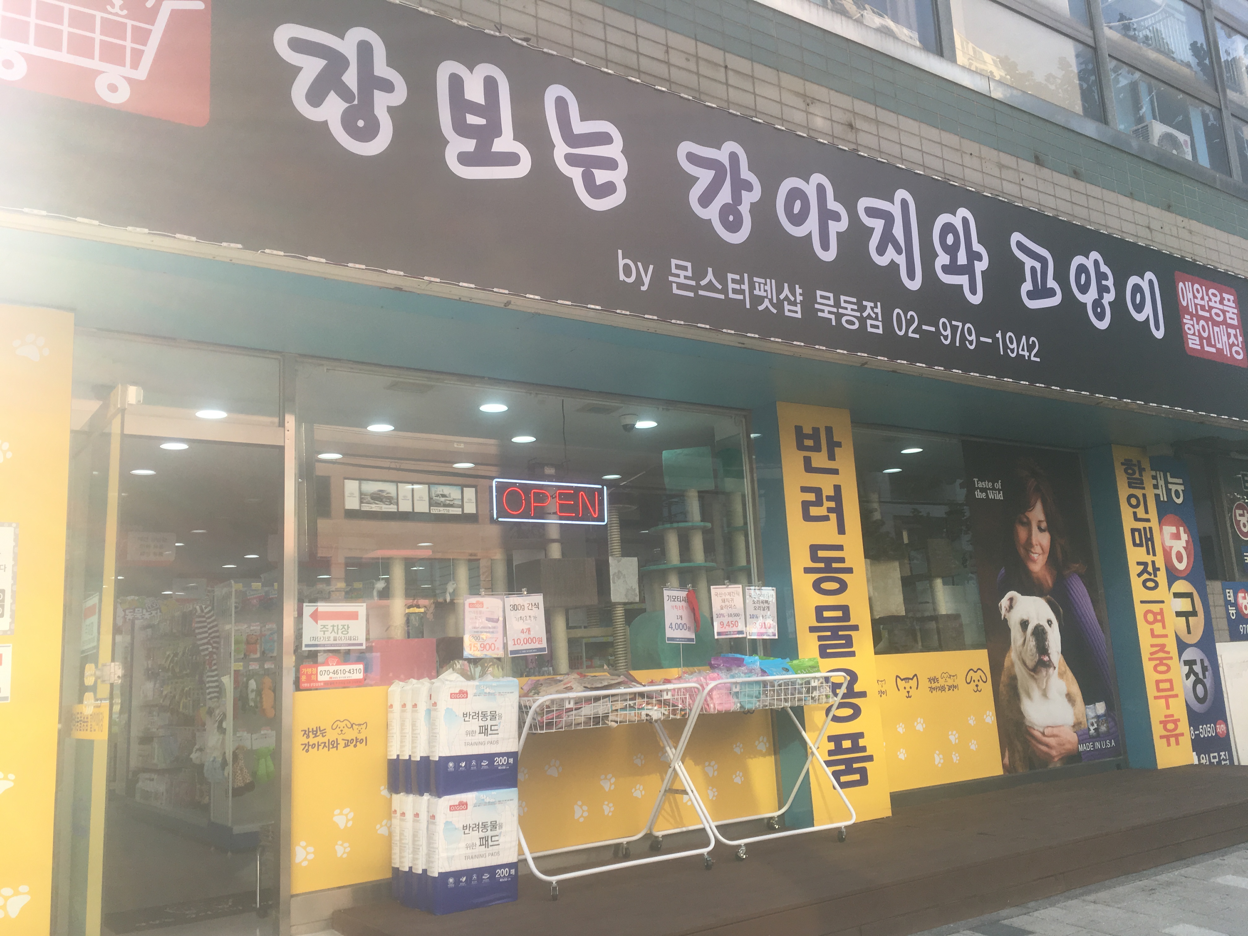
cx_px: 624
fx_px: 1046
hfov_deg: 61.7
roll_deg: +4.1
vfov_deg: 48.2
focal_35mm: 29
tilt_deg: +11.1
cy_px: 468
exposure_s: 1/309
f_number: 2.2
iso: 25
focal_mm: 4.15
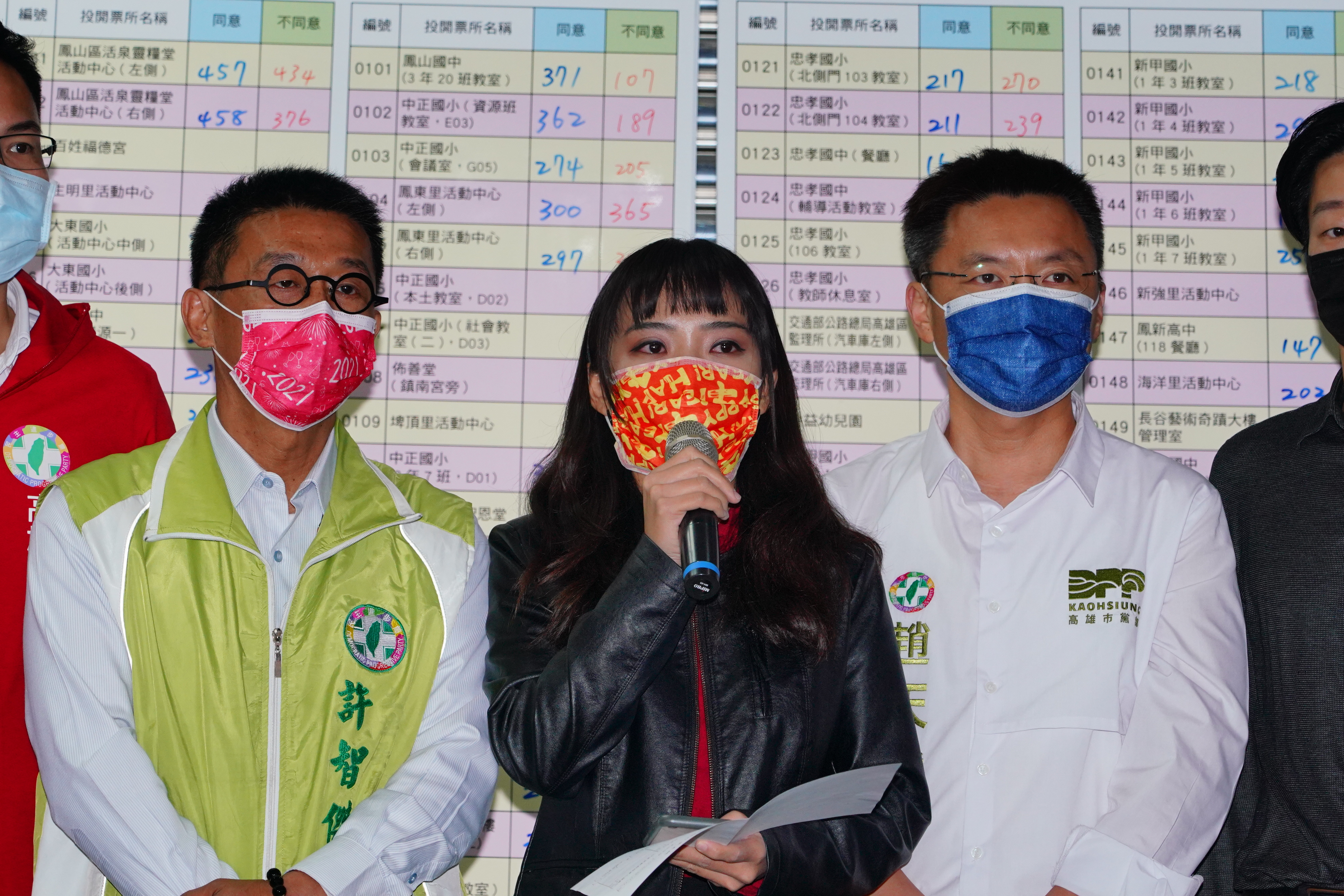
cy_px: 448
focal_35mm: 157
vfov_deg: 8.7
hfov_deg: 13.1
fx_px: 5861
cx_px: 672
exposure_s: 1/200
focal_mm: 105
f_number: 5.6
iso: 1250
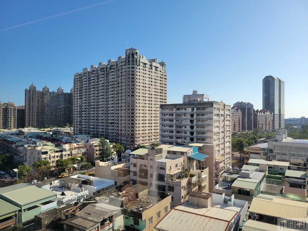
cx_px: 154
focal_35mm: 26
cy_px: 116
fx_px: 231
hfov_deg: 67.3
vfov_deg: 53.1
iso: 40
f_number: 1.8
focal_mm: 5.4
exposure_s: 1/2436
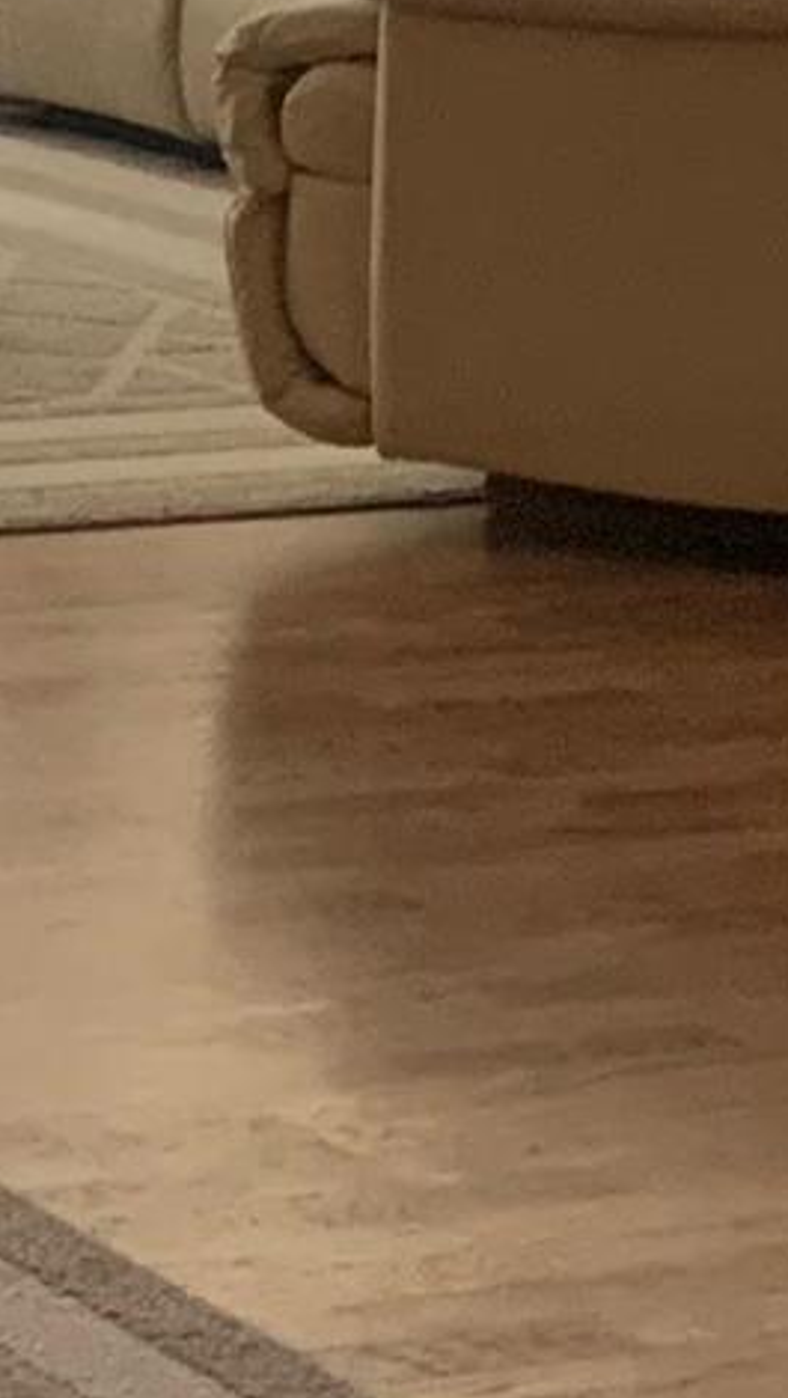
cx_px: -669
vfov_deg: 11.6
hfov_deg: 6.4
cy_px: 286
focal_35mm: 185
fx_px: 6860
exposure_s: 1/60
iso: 320
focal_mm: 4.25
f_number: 1.8
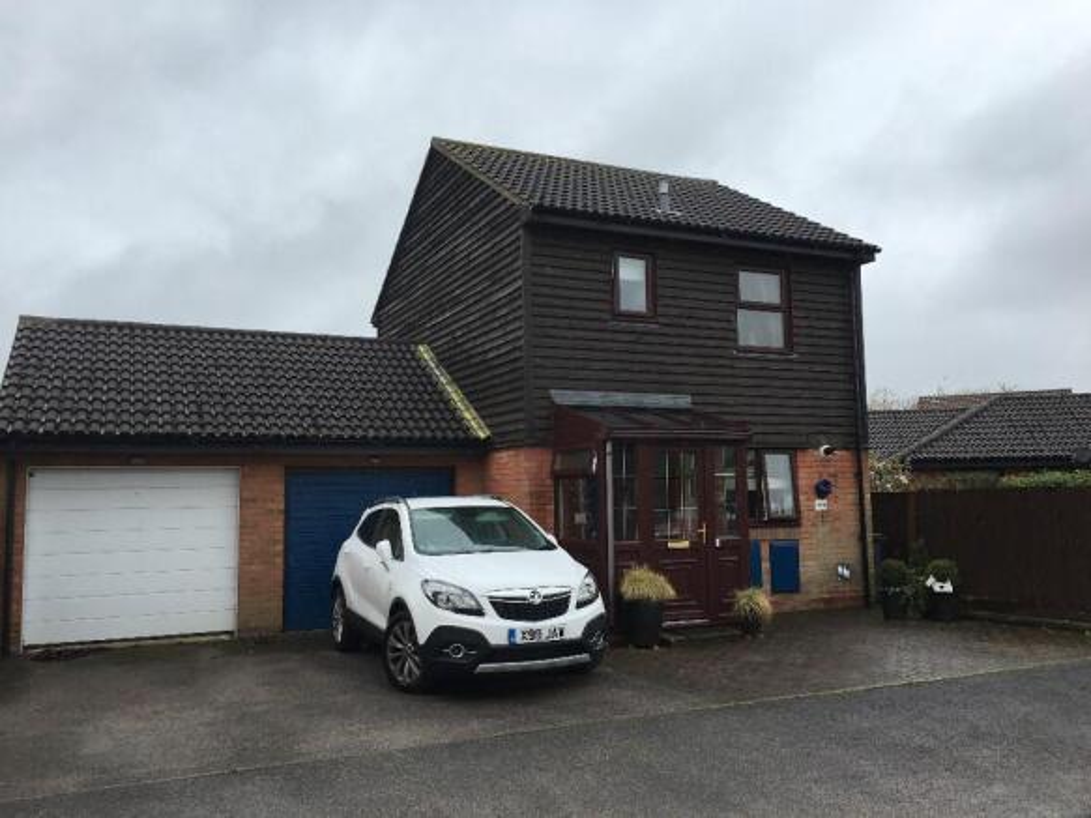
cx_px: 546
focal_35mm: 29
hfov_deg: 61.7
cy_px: 409
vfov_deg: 48.2
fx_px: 914
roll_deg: +0.7
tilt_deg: +4.9
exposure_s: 1/725
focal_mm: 4.15
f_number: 2.2
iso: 25
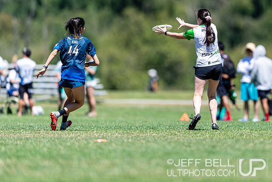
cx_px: 199
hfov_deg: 3.5
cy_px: 49
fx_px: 4432
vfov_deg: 2.3
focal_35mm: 587
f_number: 3.2
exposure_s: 1/1600
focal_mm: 400
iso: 110
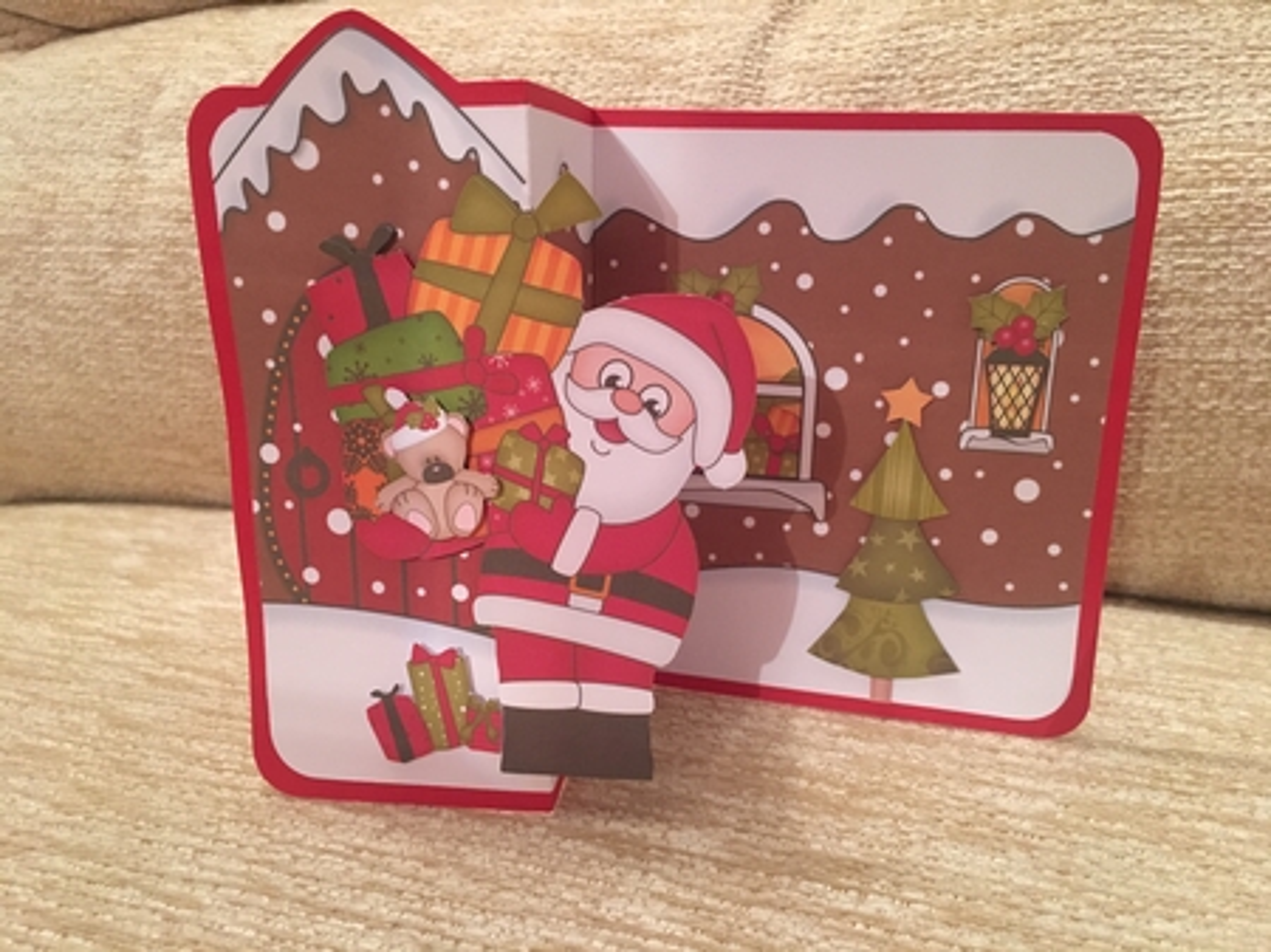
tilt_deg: -20.7
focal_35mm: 29
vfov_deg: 48.2
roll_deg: +0.8
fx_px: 1064
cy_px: 476
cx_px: 636
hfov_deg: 61.7
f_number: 2.2
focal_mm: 4.15
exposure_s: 1/17
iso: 400
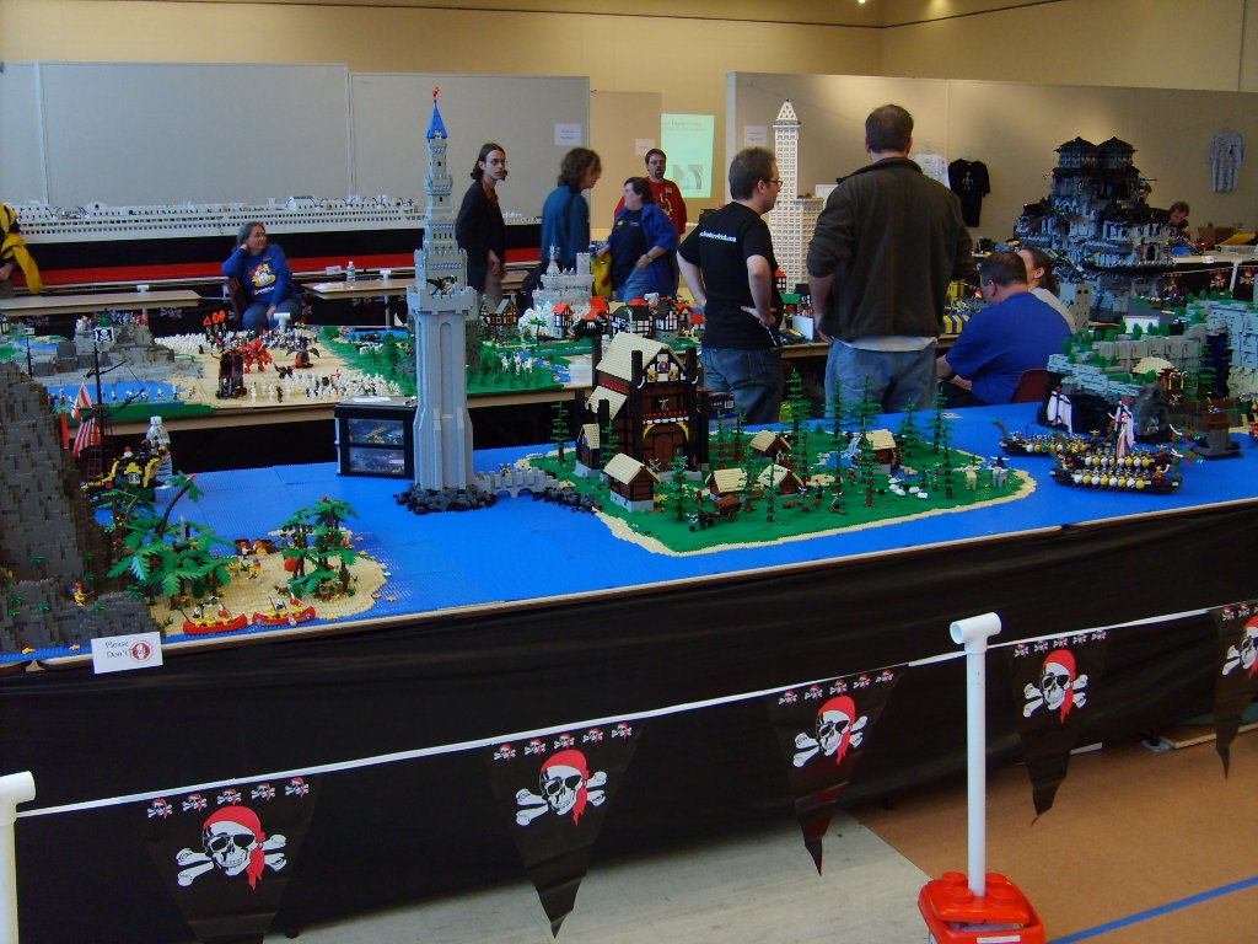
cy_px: 472
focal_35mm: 35
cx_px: 629
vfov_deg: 40.7
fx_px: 1272
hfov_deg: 52.6
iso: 100
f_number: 2.8
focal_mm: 5.8
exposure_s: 1/30
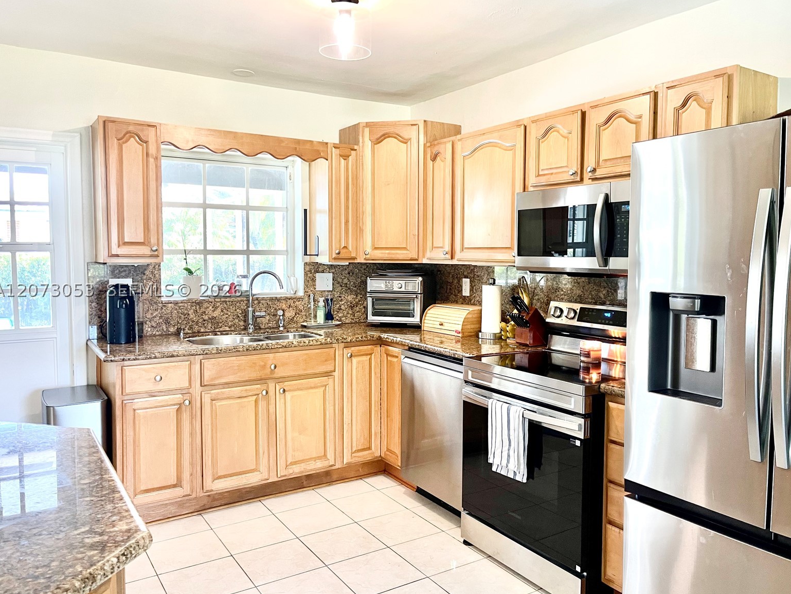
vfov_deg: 53.1
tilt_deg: -4.3
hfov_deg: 67.3
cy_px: 290
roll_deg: -0.4
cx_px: 400
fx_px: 594
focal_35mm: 26
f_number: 1.6
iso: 160
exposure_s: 1/60
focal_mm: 5.1
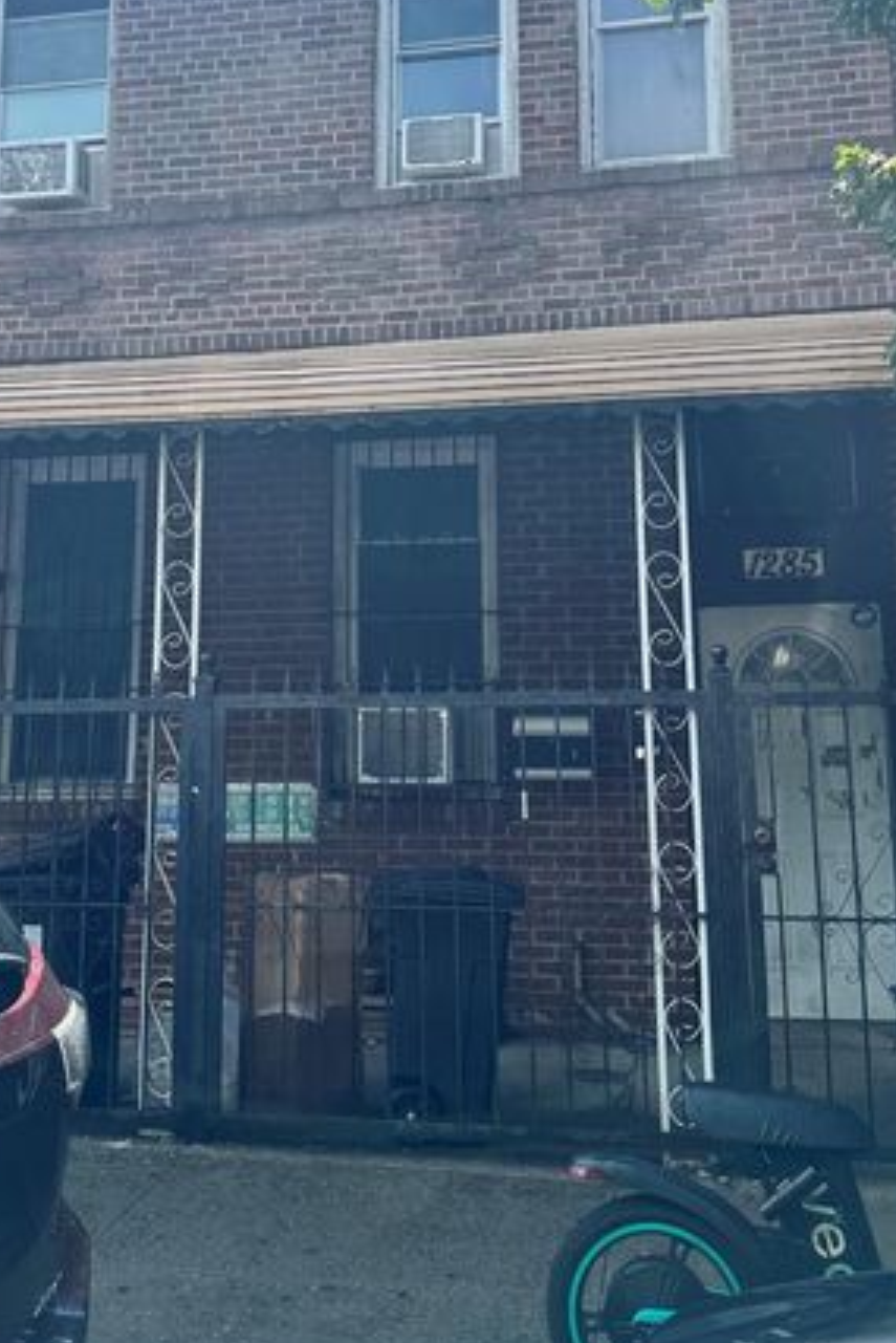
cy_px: 473
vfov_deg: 48.9
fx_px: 1455
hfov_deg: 34.2
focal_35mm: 39
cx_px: 384
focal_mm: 6.76
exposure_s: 1/1637
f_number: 1.78
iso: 80
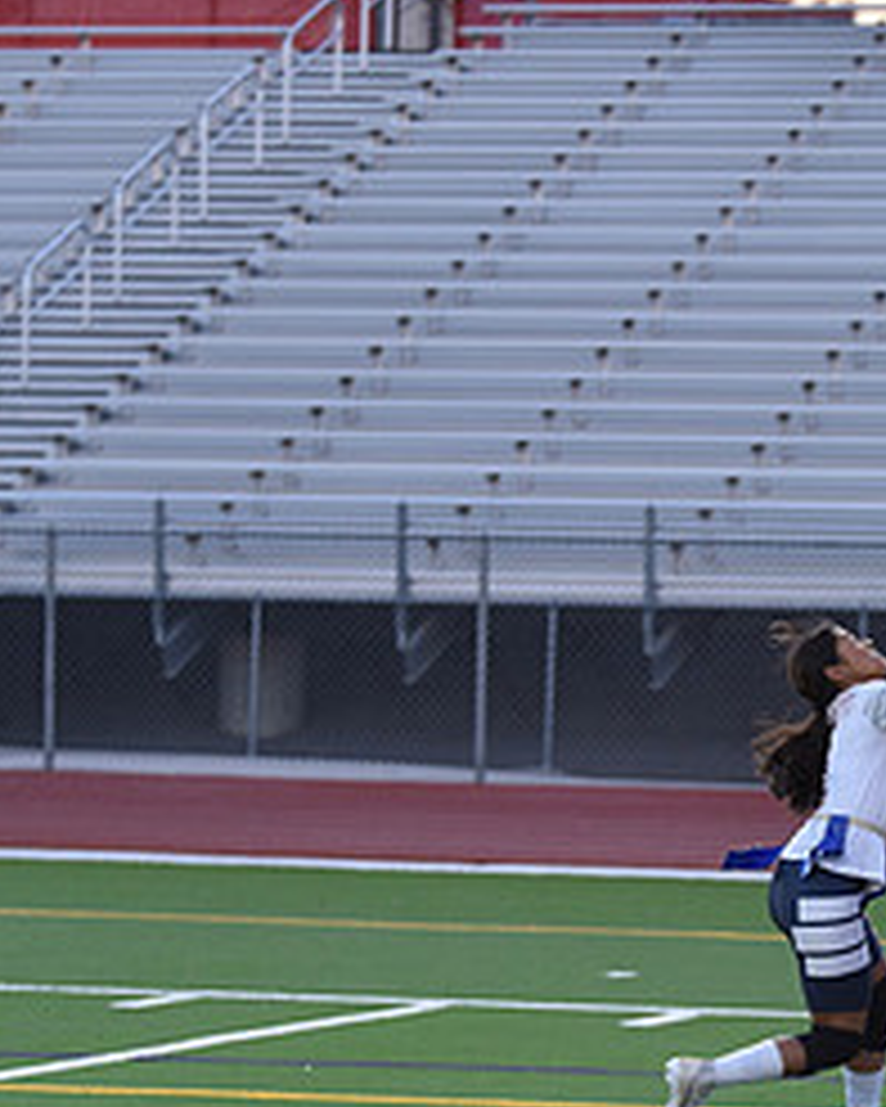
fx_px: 7239
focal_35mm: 221
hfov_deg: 7.0
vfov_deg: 8.7
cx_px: 940
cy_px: 700
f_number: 2.8
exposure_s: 1/500
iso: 800
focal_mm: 100
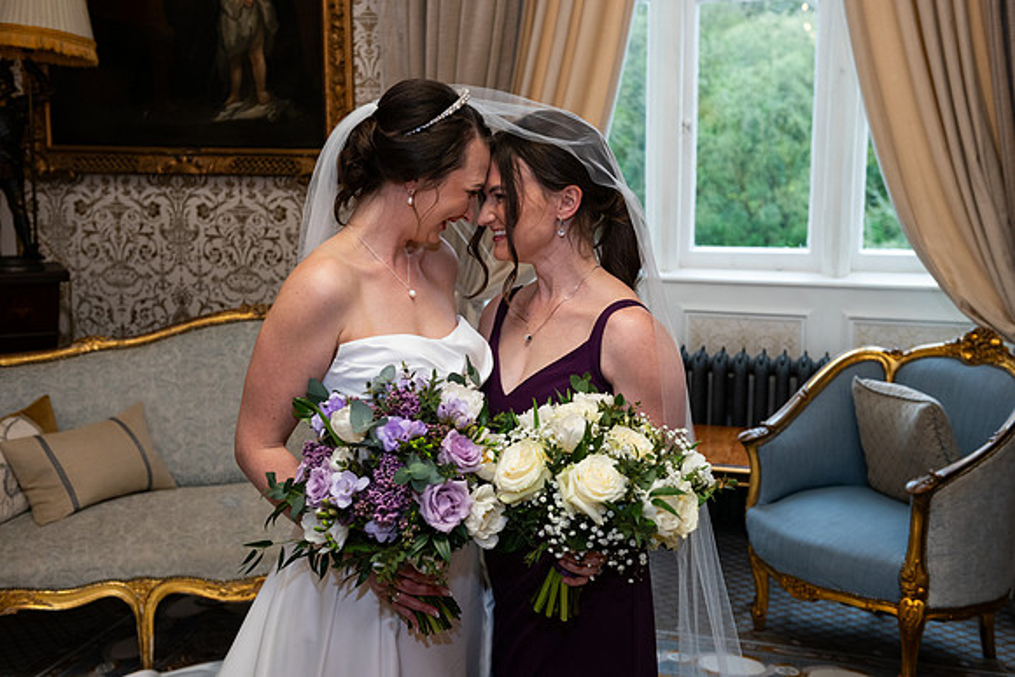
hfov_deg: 43.6
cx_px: 508
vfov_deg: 29.9
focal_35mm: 45
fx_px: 1269
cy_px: 338
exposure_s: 1/160
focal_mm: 45
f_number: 5
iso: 500
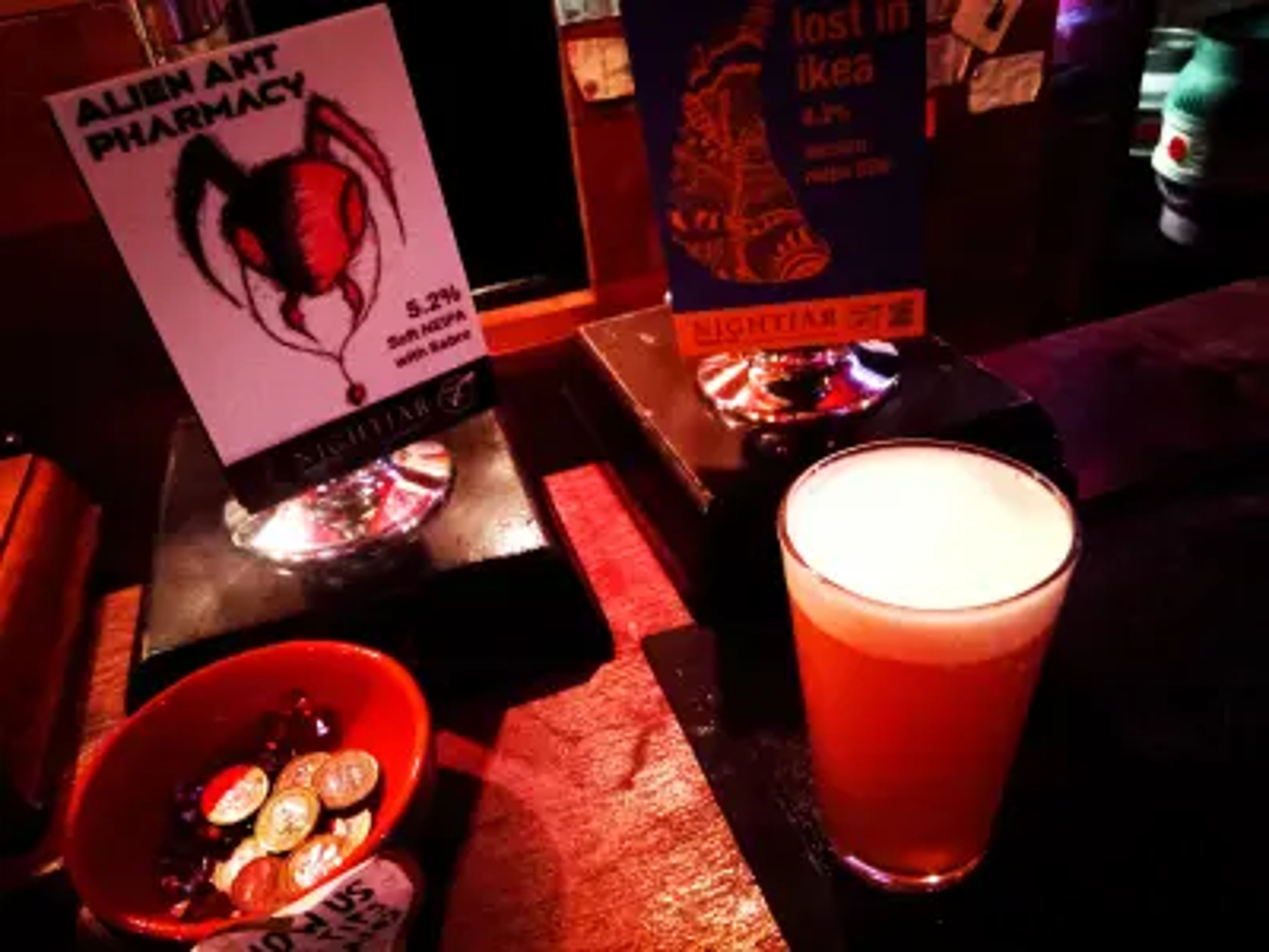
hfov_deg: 63.4
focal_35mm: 28
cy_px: 476
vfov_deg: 49.7
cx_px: 634
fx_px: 1026
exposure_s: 1/10
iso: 3200
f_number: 2
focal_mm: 3.54
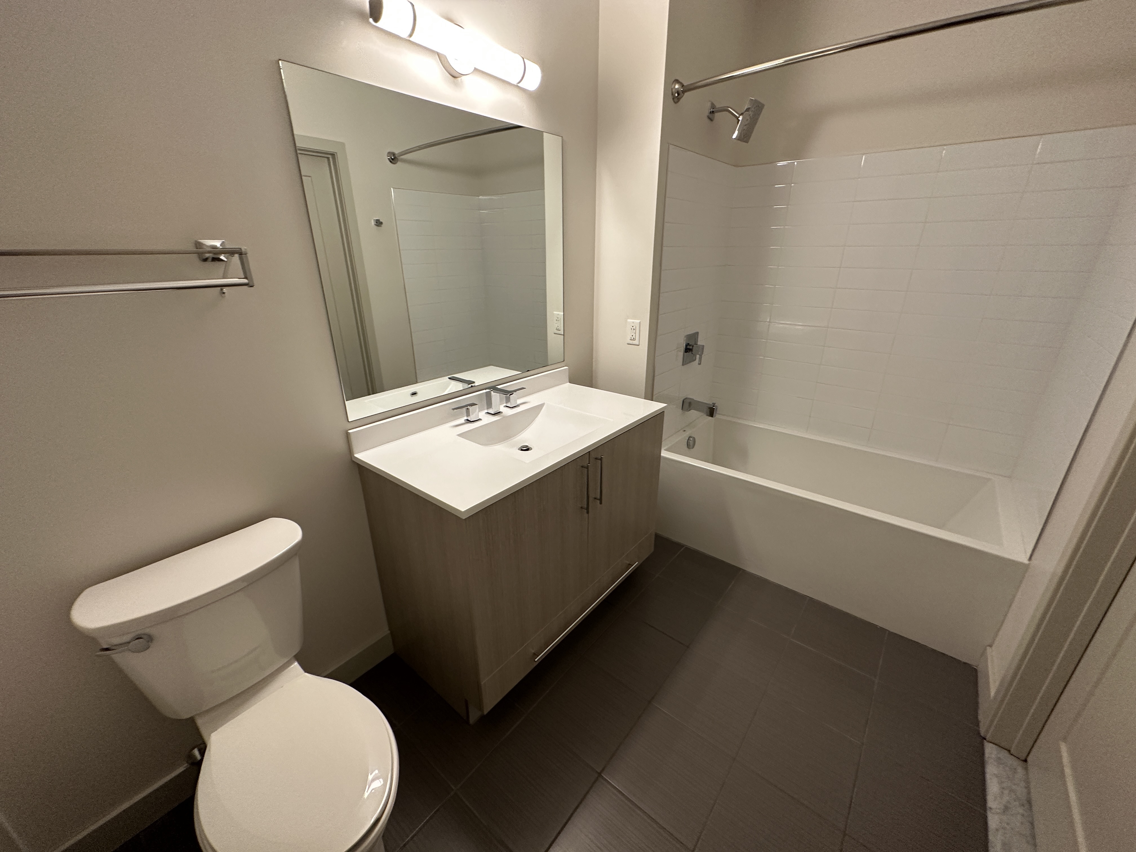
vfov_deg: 85.7
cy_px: 426
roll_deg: -1.0
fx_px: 459
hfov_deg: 102.1
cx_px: 568
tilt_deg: -22.1
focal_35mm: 14
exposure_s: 1/60
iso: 200
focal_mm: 2.22
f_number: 2.2
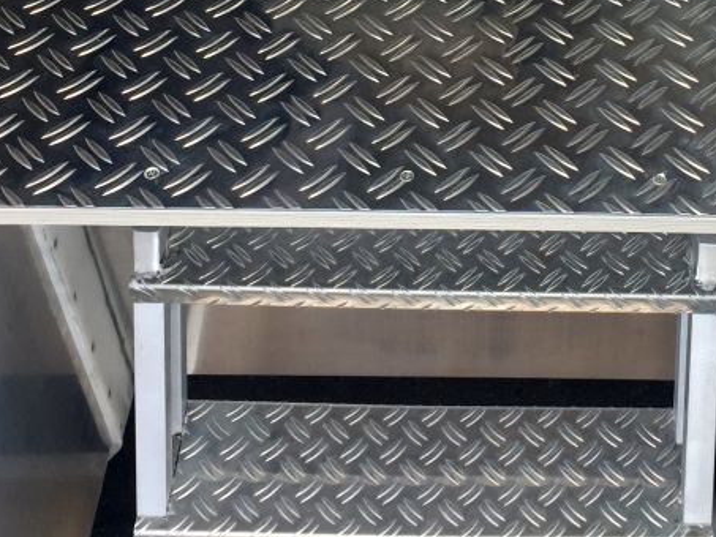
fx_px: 1324
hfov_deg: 29.8
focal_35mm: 64
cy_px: 68
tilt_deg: -47.8
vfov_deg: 22.5
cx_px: 529
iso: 32
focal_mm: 4.15
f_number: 2.2
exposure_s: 1/258
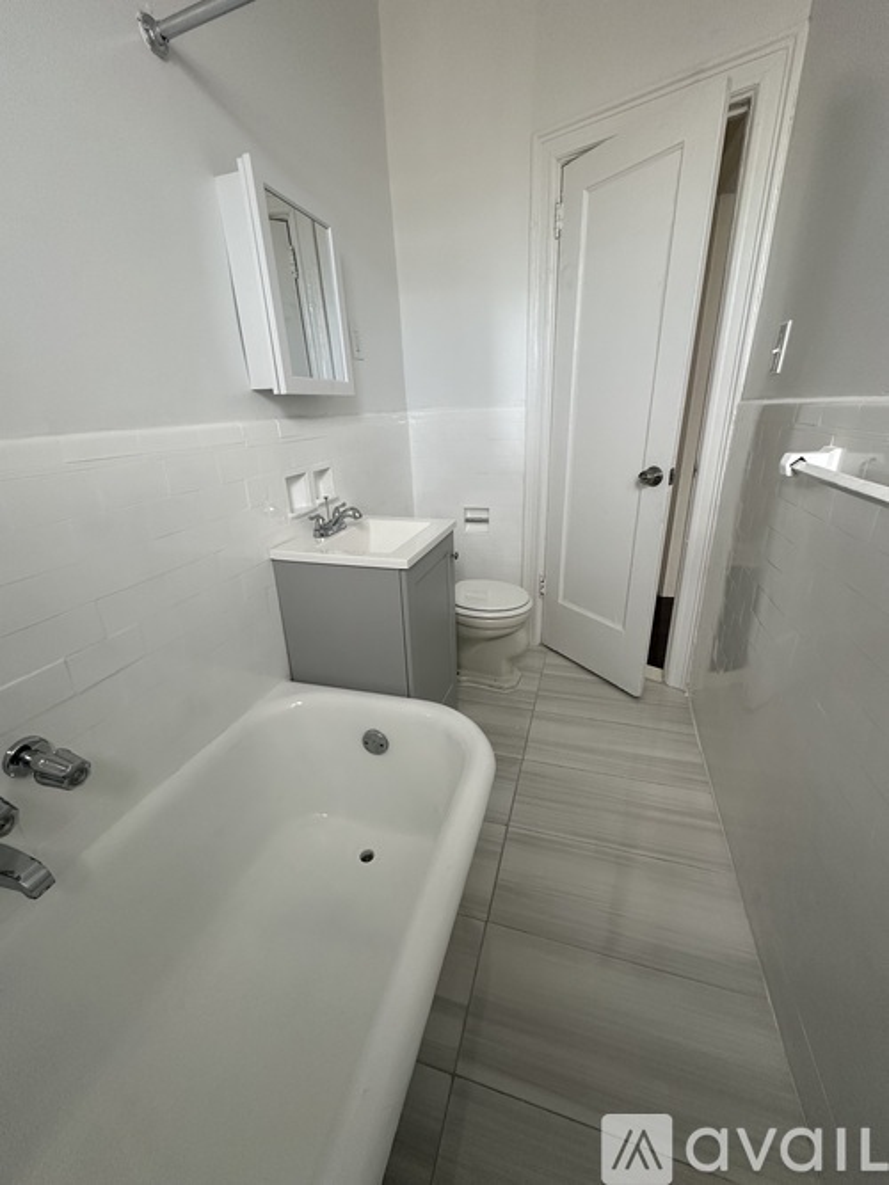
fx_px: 480
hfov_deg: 85.7
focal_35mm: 14
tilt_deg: -22.2
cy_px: 592
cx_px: 444
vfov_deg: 102.1
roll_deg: +1.8
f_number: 2.2
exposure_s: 1/99
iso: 160
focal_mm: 2.22
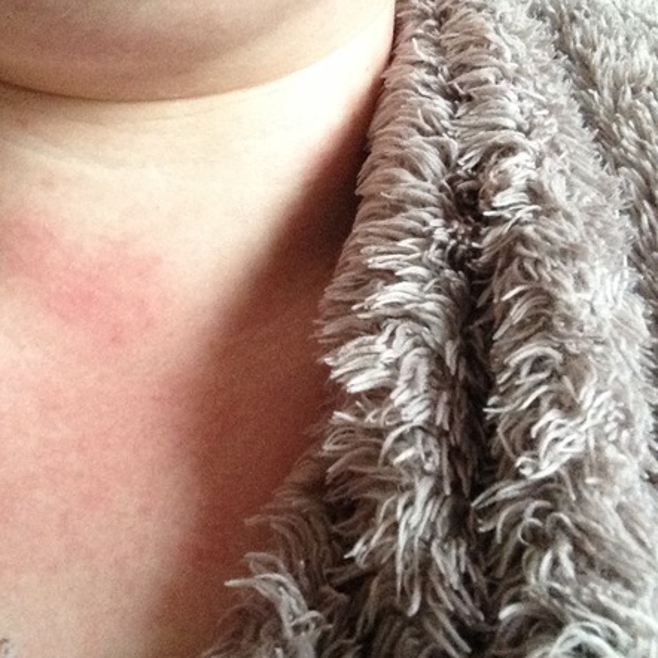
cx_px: 216
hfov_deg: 39.5
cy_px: 330
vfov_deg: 40.0
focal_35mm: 42
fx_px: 903
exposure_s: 1/15
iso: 250
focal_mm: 2.18
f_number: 2.4
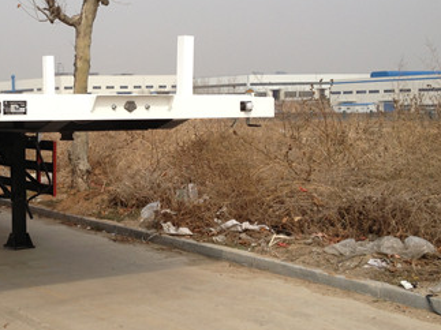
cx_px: 78
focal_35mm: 65
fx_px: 828
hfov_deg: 29.1
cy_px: 145
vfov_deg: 22.6
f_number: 2.4
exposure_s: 1/1453
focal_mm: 4.28
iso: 50
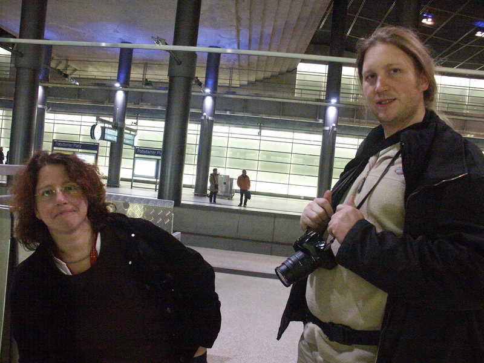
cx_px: 242
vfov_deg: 49.7
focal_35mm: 28
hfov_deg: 63.4
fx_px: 391
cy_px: 182
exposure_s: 1/60
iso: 800
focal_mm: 7.21
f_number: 3.5
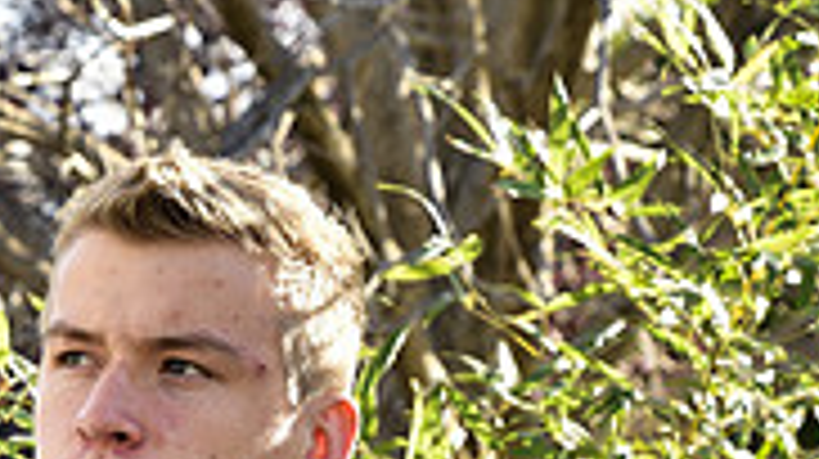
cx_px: 22
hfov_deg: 11.0
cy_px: 857
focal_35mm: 194
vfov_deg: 6.1
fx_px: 4209
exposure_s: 1/160
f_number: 6.3
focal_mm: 58
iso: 200
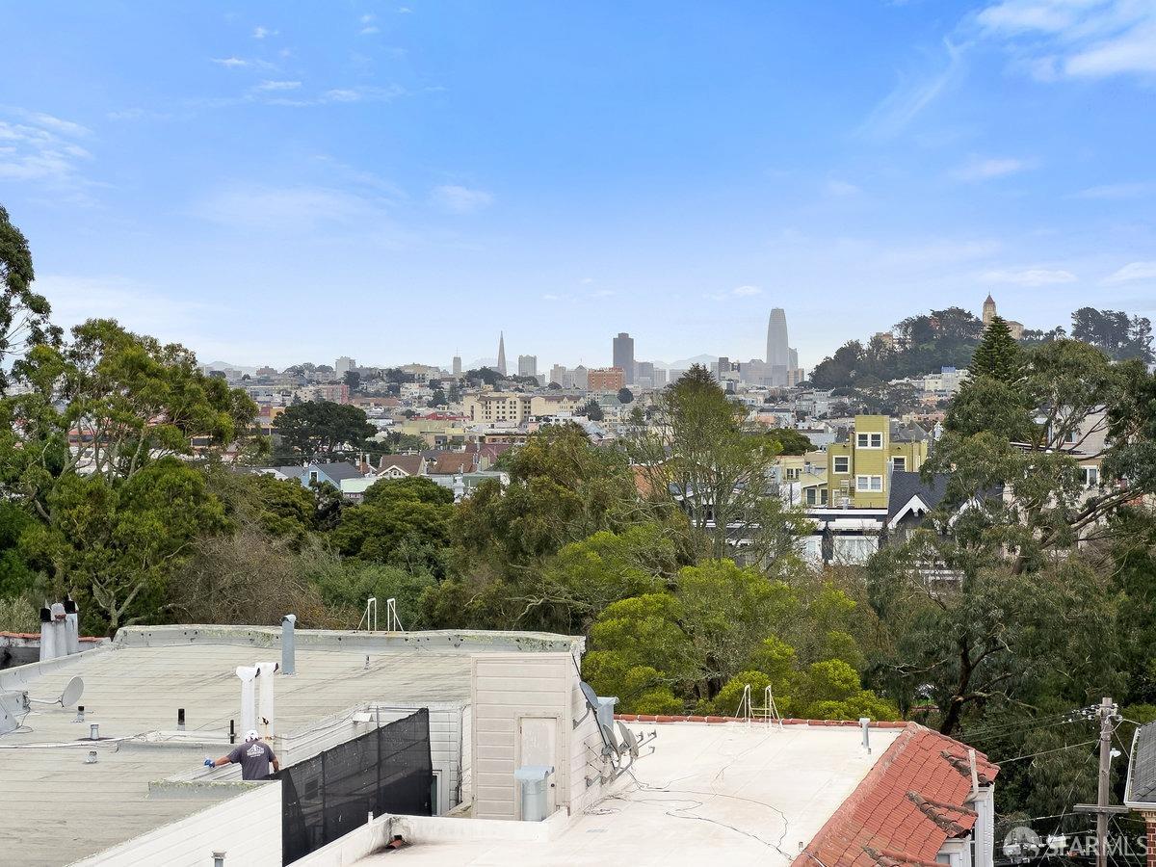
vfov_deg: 19.1
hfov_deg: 25.3
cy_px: 434
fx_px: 2571
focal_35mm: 77
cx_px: 578
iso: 32
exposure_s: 1/400
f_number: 2.8
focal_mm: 9
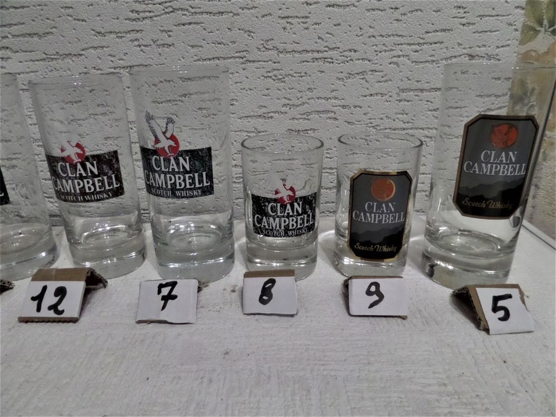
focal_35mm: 24
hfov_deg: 71.6
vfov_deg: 56.8
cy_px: 208
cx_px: 278
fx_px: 385
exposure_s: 1/30
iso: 640
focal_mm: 4
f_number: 3.2
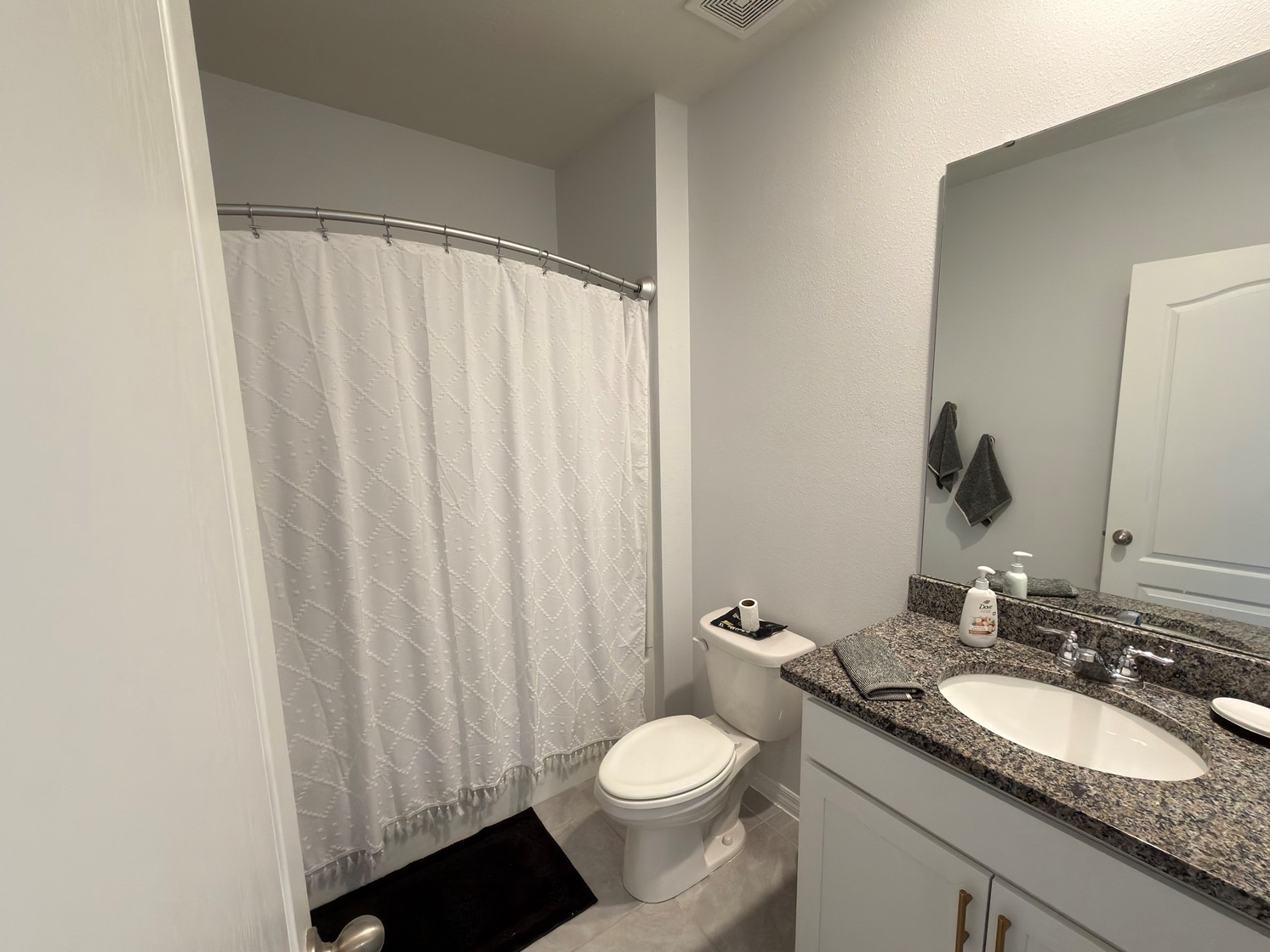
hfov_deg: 98.0
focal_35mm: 15
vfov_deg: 81.7
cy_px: 499
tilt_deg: -9.3
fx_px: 550
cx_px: 679
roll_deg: +0.7
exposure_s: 1/30
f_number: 2.2
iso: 125
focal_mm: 2.22
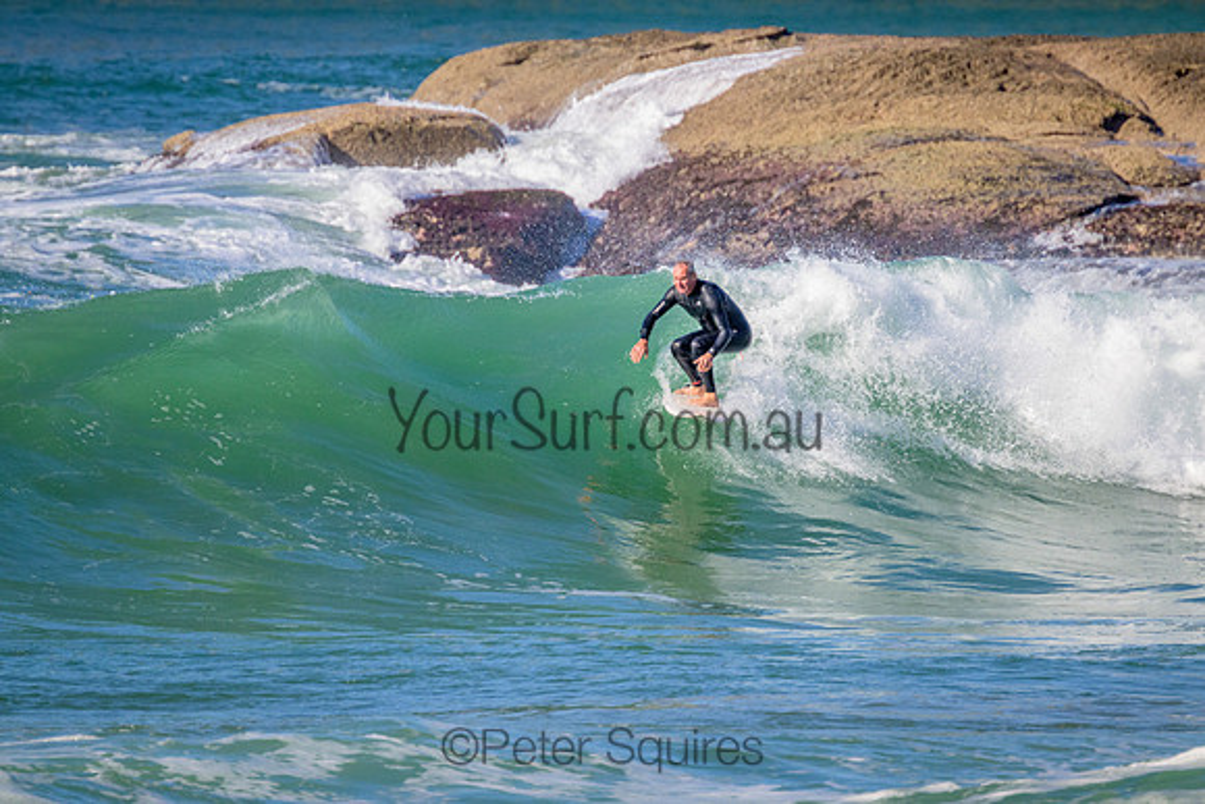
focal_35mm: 800
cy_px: 402
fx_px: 26783
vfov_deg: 1.7
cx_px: 602
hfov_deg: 2.6
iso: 1600
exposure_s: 1/2000
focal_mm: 800
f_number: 11
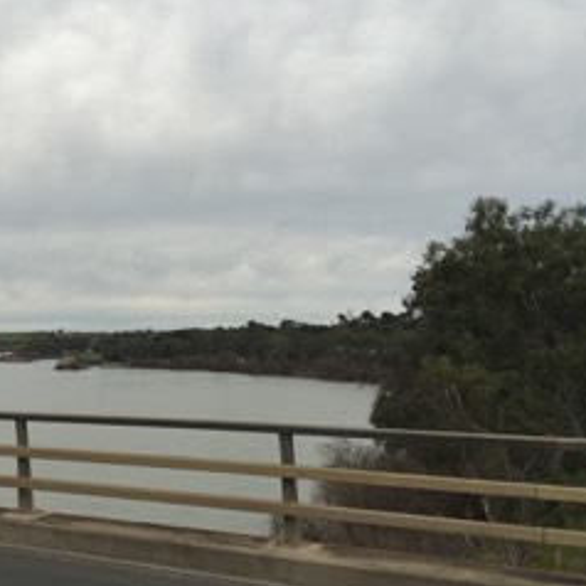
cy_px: 239
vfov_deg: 30.5
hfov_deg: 28.9
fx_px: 1073
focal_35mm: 56
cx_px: 22
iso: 32
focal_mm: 4.15
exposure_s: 1/120
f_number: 2.2
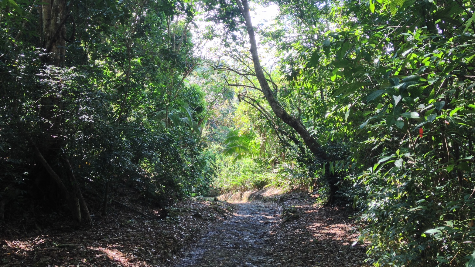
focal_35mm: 39
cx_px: 233
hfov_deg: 51.6
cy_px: 124
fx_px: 491
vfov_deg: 30.4
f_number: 2.4
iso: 50
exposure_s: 1/60
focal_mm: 4.28
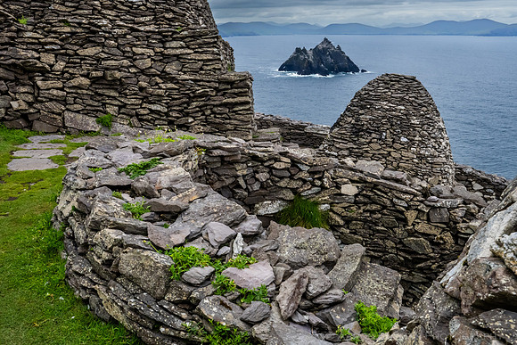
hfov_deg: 50.9
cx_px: 265
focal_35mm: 38
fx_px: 543
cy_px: 177
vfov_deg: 35.3
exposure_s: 1/125
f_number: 22
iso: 1250
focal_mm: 35
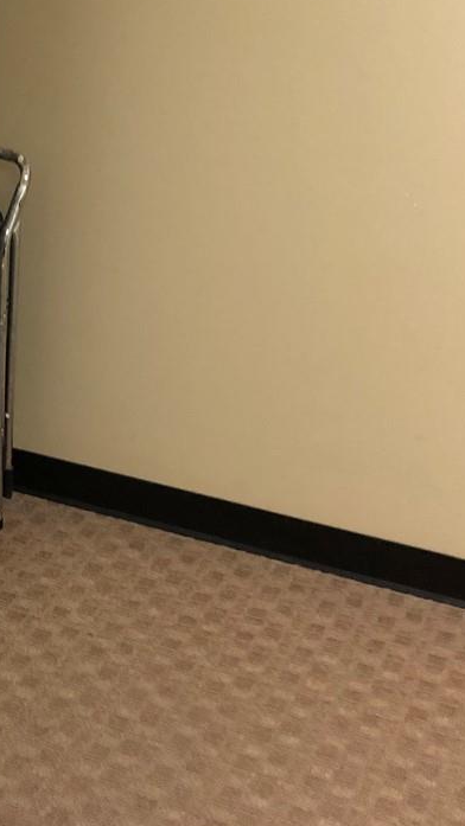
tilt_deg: -17.5
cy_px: 143
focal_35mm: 70
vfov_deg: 29.3
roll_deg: -0.1
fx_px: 1535
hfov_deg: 16.5
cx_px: -89
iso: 40
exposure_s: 1/17
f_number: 1.8
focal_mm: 3.99
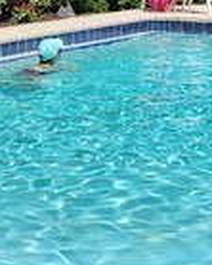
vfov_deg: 11.5
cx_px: 304
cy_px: -50
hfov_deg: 9.1
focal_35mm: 165
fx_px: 1296
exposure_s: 1/2657
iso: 20
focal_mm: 5.4
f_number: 1.8
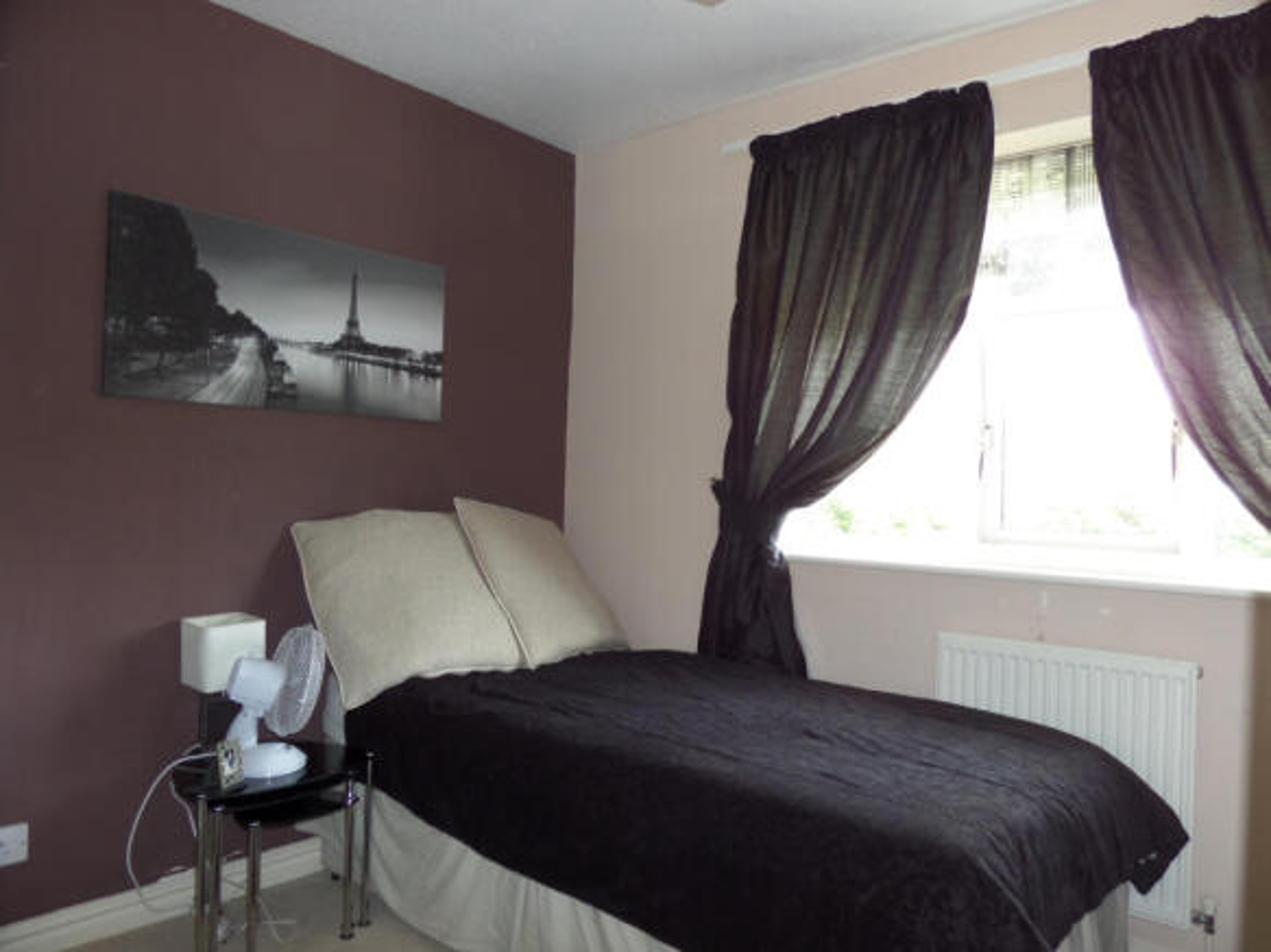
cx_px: 636
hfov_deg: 71.6
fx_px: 881
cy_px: 476
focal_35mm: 24
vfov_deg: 56.8
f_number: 3.2
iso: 120
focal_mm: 4
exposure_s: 1/30
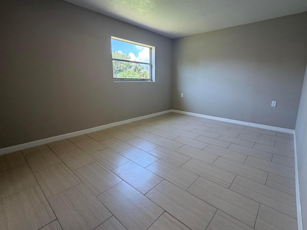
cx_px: 170
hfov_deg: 90.7
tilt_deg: -10.2
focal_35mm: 17
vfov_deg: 74.6
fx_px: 151
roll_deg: +0.5
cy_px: 107
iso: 125
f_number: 2.2
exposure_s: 1/120
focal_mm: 2.22
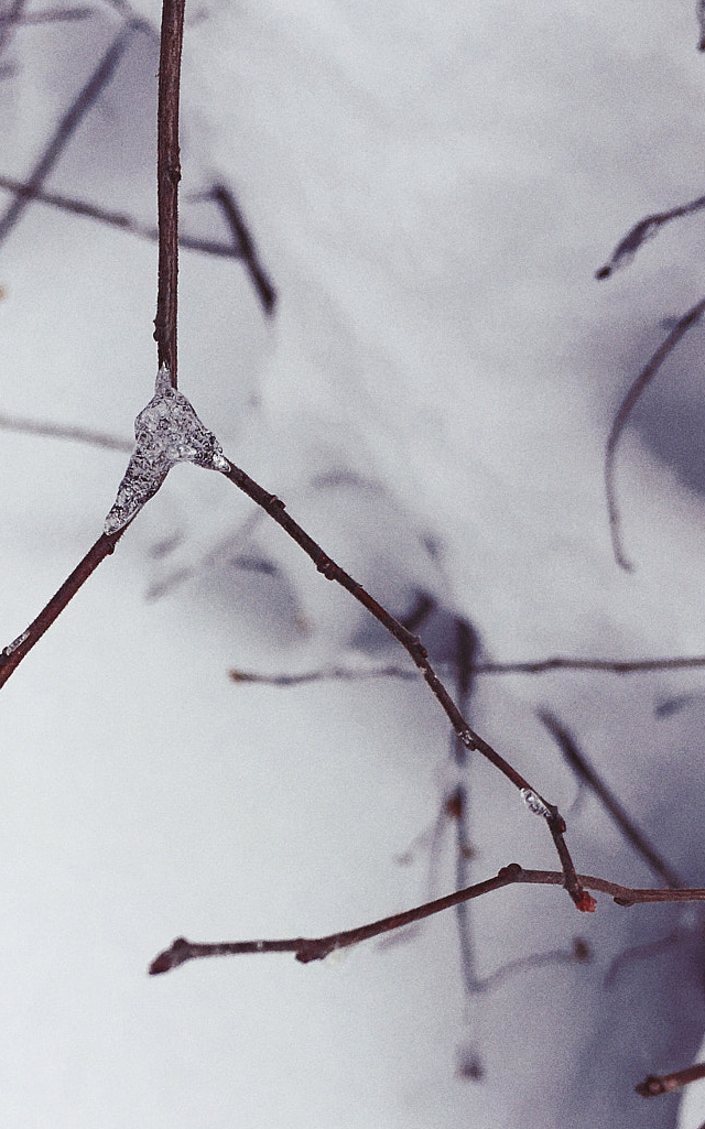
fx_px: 1477
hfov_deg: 26.3
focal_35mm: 48
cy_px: 813
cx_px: 130
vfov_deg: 40.9
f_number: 2.2
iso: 25
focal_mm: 4.15
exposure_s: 1/1508
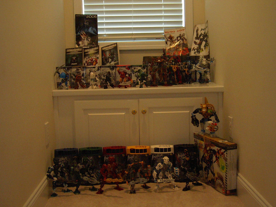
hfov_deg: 42.9
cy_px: 104
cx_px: 138
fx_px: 351
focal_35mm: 44
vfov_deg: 32.9
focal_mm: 9
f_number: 2.9
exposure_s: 1/64.1
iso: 100
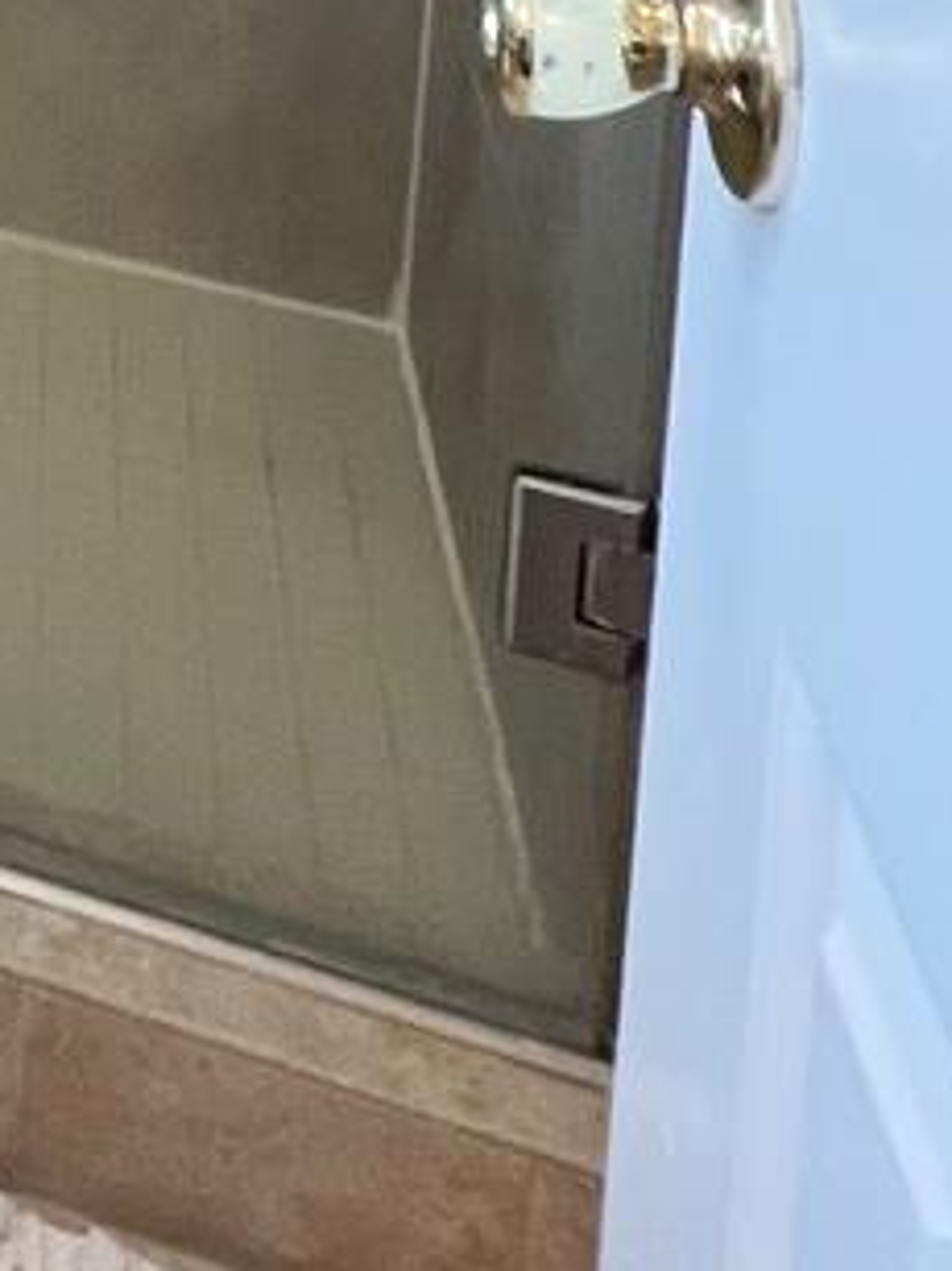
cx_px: -1010
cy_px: -1031
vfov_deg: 20.6
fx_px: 2385
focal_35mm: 65
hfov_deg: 16.5
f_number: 1.8
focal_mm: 1.57
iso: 200
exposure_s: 1/60
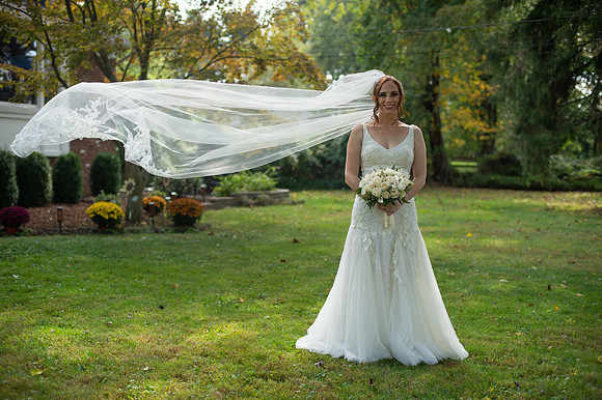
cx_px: 301
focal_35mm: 50
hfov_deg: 39.6
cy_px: 200
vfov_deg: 27.0
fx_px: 836
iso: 320
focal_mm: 50
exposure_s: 1/1600
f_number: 2.5
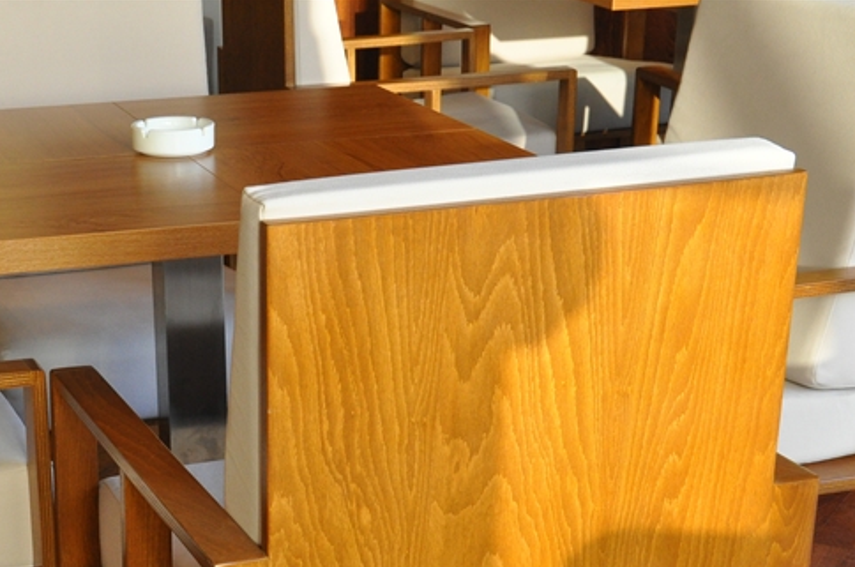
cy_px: 526
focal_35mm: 84
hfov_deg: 23.9
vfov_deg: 16.0
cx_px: 192
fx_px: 1992
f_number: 10
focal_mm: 30
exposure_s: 1/20
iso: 800
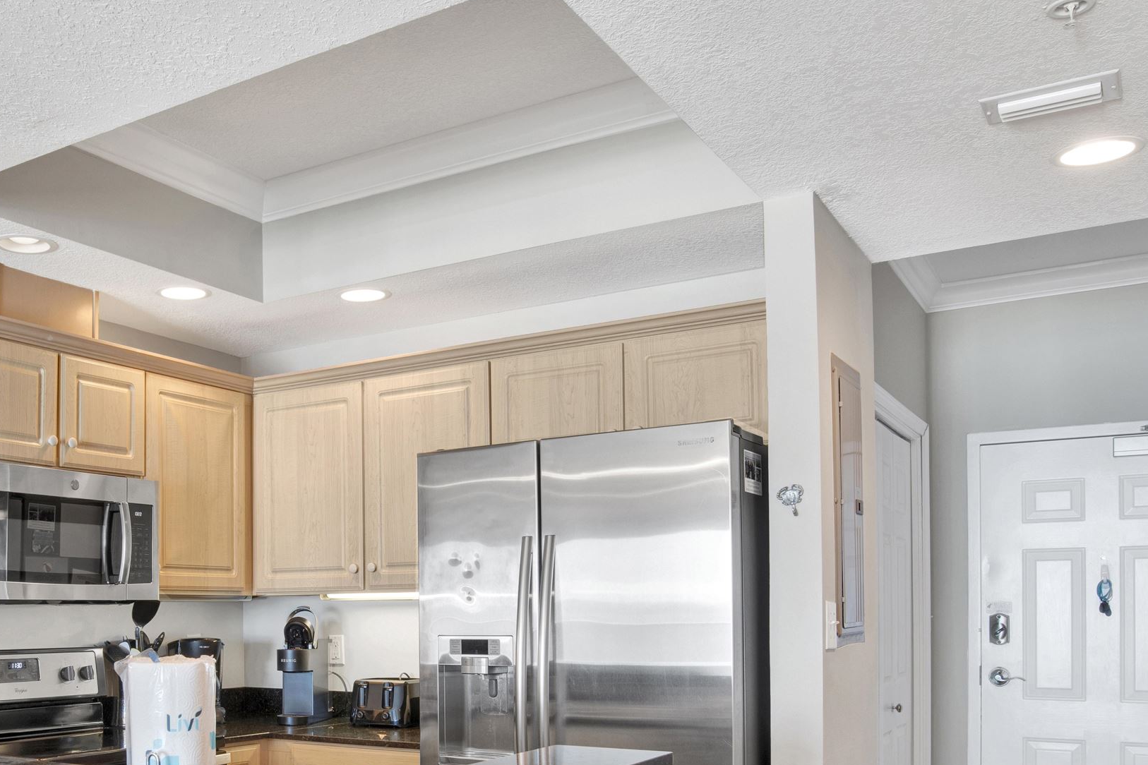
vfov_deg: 37.6
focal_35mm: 34
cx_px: 285
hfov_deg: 53.2
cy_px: 605
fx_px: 1084
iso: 200
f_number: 11
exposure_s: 1/4
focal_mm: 18
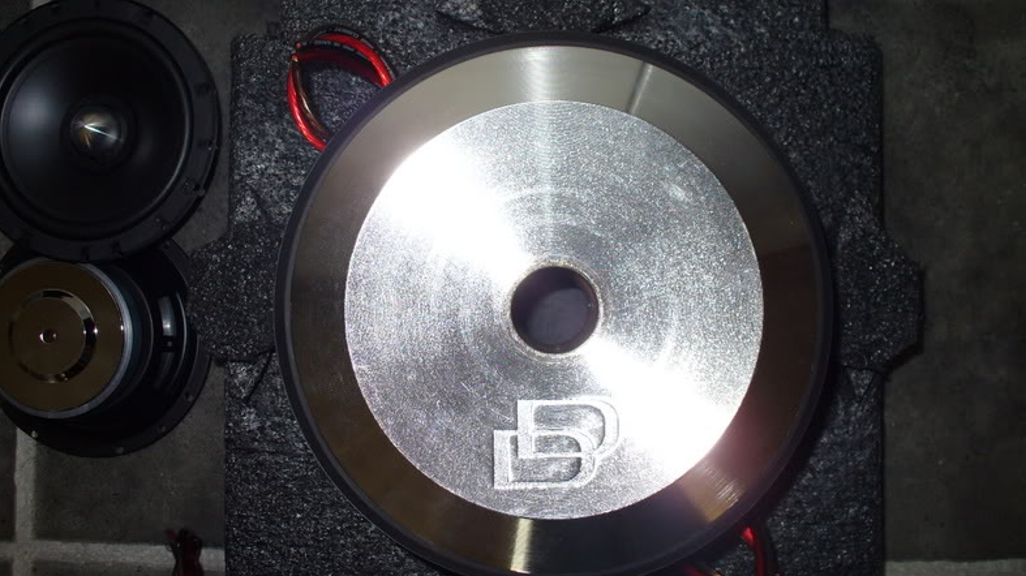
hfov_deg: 49.4
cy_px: 265
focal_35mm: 41
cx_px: 518
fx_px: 1115
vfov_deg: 29.0
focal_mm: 6.1
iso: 100
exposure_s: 1/60
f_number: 2.8
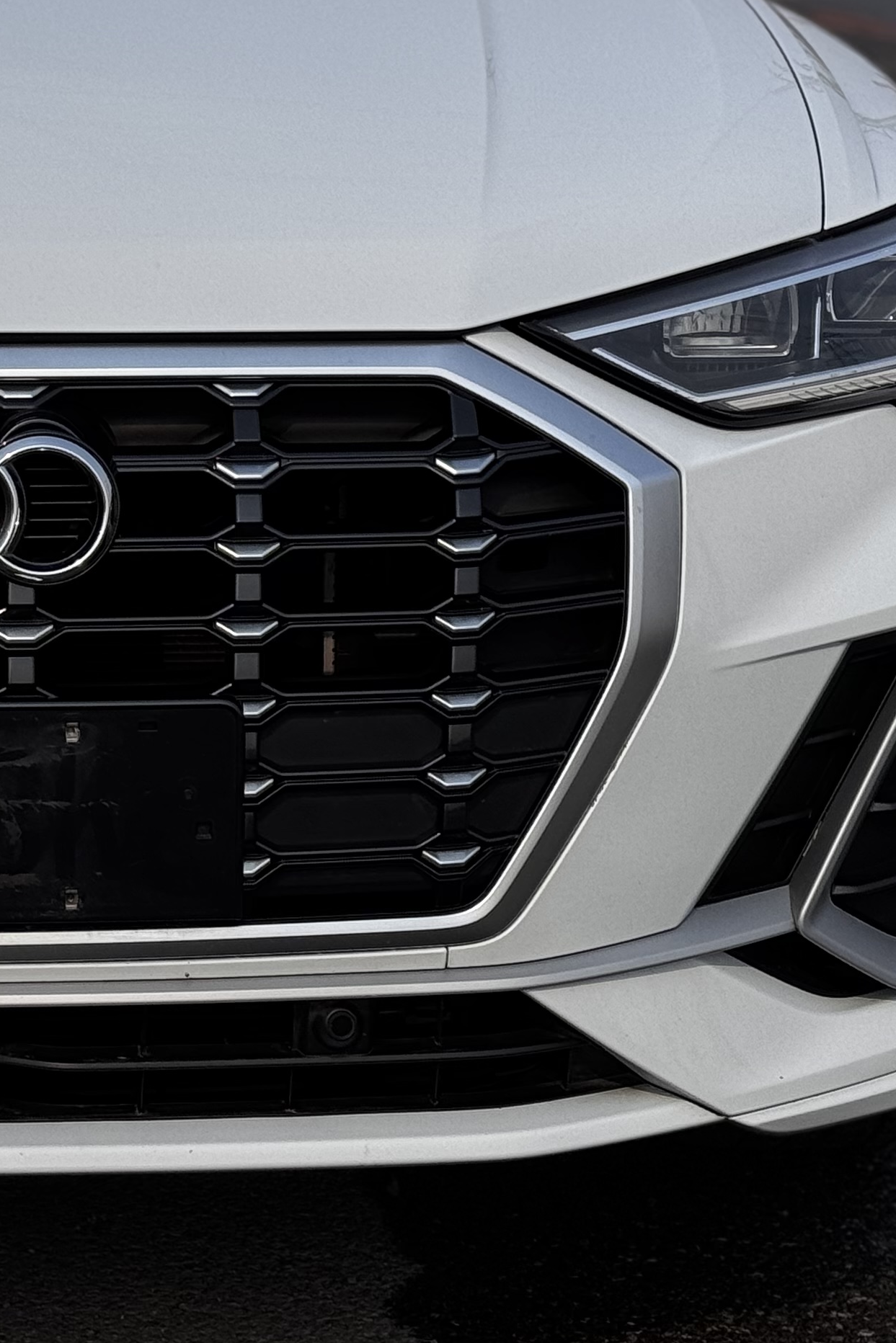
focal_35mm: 108
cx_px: -157
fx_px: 4031
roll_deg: -0.6
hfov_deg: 12.4
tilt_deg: -8.6
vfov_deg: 18.8
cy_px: 303
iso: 64
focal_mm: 6.76
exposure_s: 1/7092
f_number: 1.78
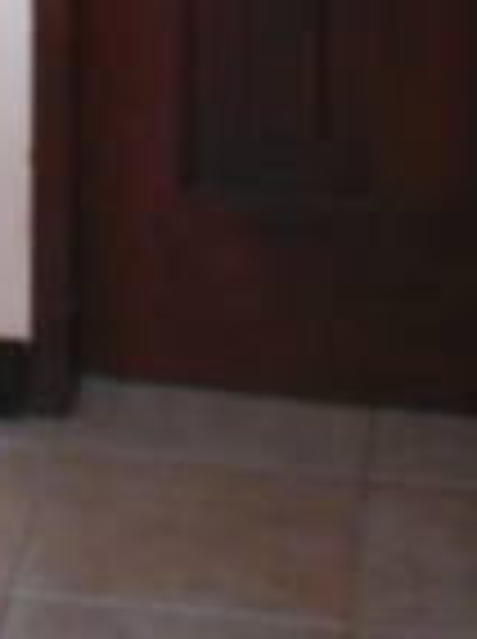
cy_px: -1120
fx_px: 3428
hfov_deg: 7.9
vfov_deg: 9.1
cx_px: -153
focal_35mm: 186
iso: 400
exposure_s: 1/40
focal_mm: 6
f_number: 3.5
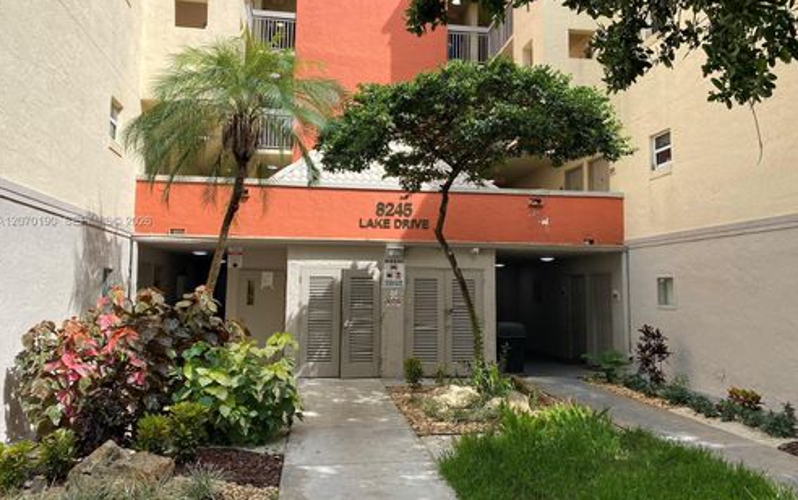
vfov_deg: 44.5
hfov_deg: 66.4
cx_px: 399
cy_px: 222
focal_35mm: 28
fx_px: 609
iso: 32
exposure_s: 1/1395
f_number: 1.8
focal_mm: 4.25
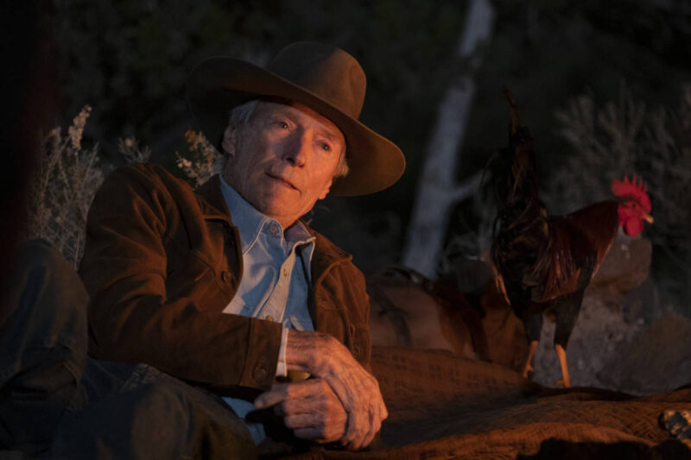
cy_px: 230
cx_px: 346
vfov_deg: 7.4
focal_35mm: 186
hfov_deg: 11.1
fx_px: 3569
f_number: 3.2
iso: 4000
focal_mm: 124.3
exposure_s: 1/60
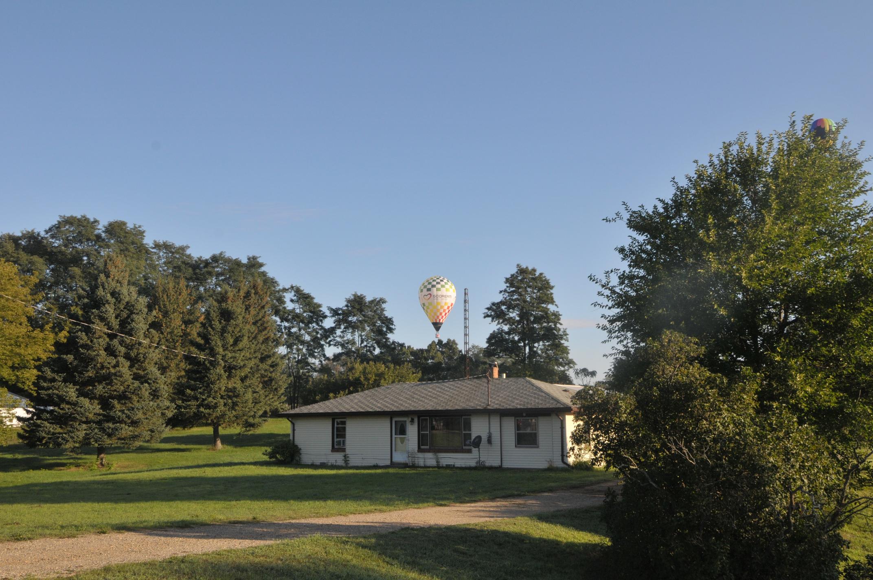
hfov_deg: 53.2
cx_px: 436
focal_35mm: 36
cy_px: 290
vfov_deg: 36.8
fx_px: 872
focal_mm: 24
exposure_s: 1/400
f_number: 10
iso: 400
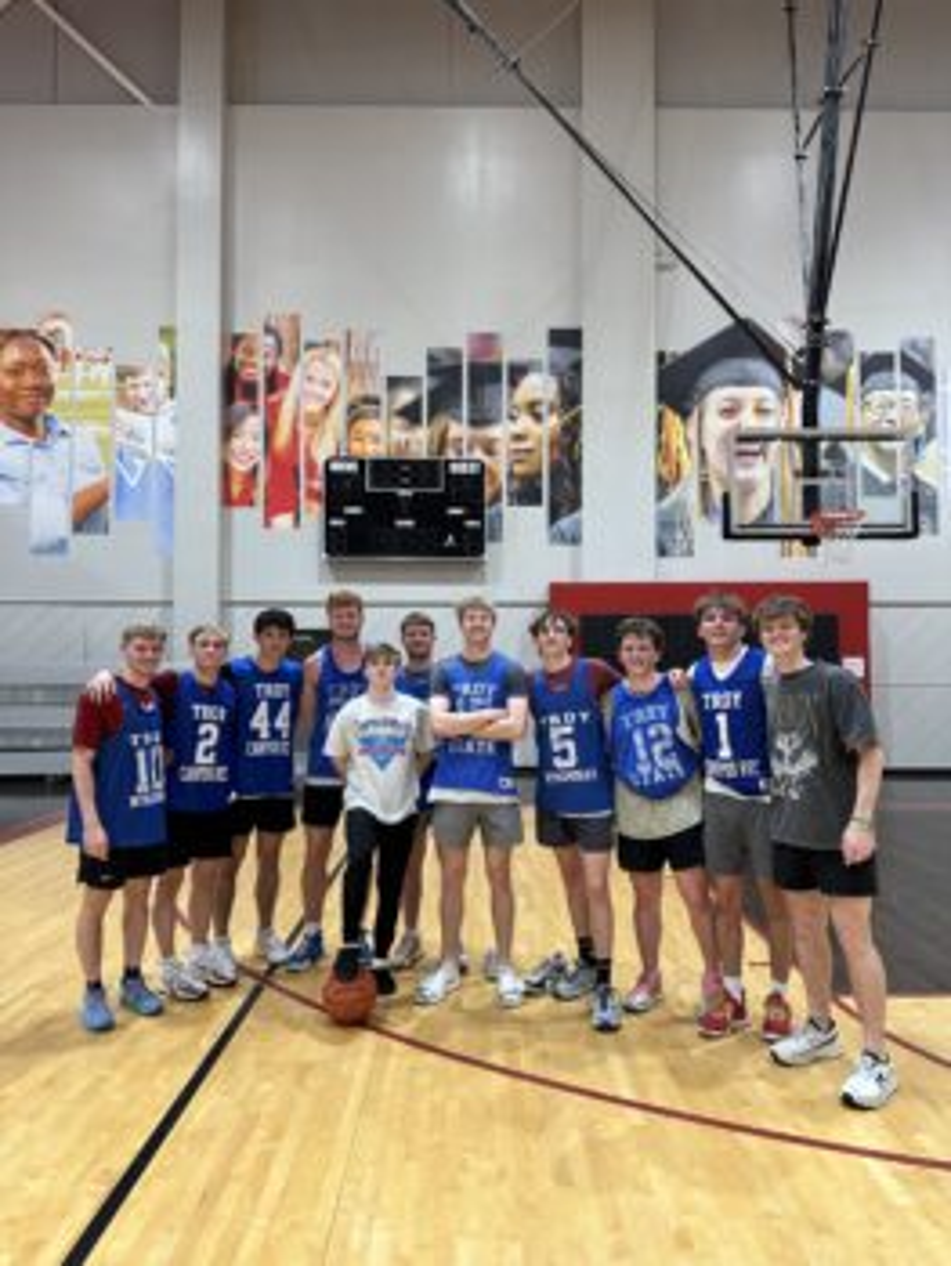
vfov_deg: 71.6
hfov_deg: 56.9
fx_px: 878
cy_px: 633
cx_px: 476
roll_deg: -0.2
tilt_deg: +3.0
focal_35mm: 24
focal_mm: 6.86
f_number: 1.78
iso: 250
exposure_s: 1/71
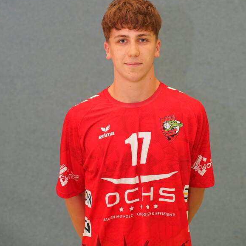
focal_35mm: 99
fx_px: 796
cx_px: 123
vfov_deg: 17.6
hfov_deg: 17.6
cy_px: 97
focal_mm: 75
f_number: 4
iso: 2000
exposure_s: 1/160
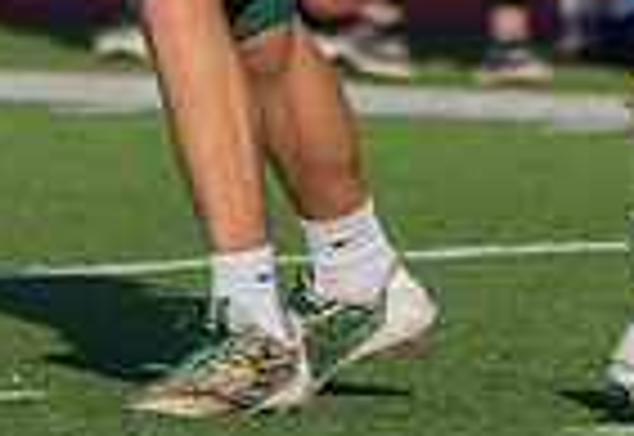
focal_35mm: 1675
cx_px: 267
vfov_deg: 0.8
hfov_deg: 1.2
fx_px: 29789
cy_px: -499
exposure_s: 1/1250
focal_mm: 355
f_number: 5.6
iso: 160
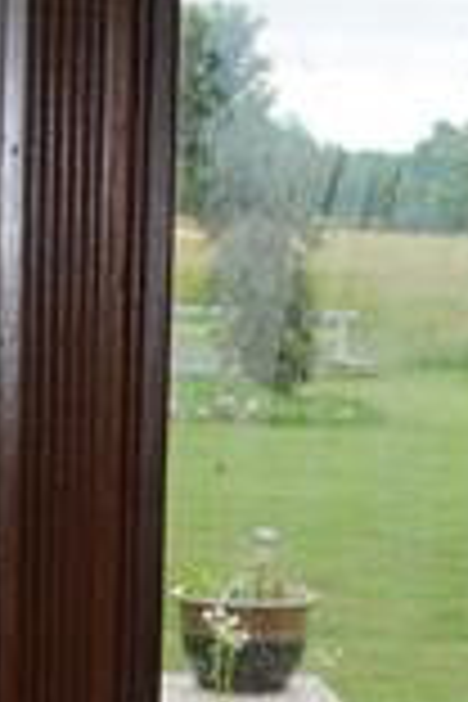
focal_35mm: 148
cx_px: 601
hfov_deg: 9.1
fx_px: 2886
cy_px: 1102
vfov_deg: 13.0
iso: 200
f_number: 3.8
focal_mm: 20
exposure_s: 1/60
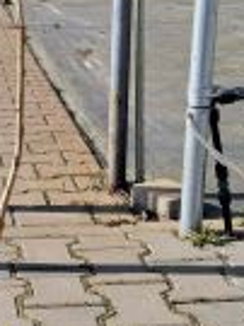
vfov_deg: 22.0
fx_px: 838
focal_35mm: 89
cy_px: 162
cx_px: -35
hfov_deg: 16.0
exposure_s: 1/521
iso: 50
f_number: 1.8
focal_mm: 4
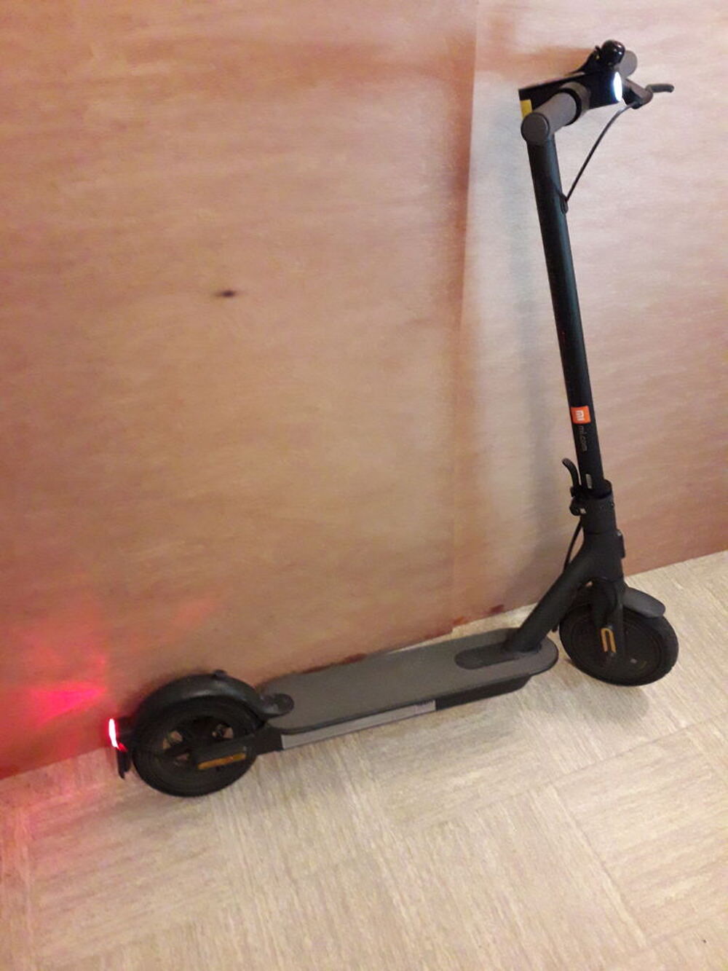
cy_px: 486
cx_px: 364
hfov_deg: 51.4
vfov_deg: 65.3
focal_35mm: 27
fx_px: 757
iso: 400
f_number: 1.9
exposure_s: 1/20
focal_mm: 3.6
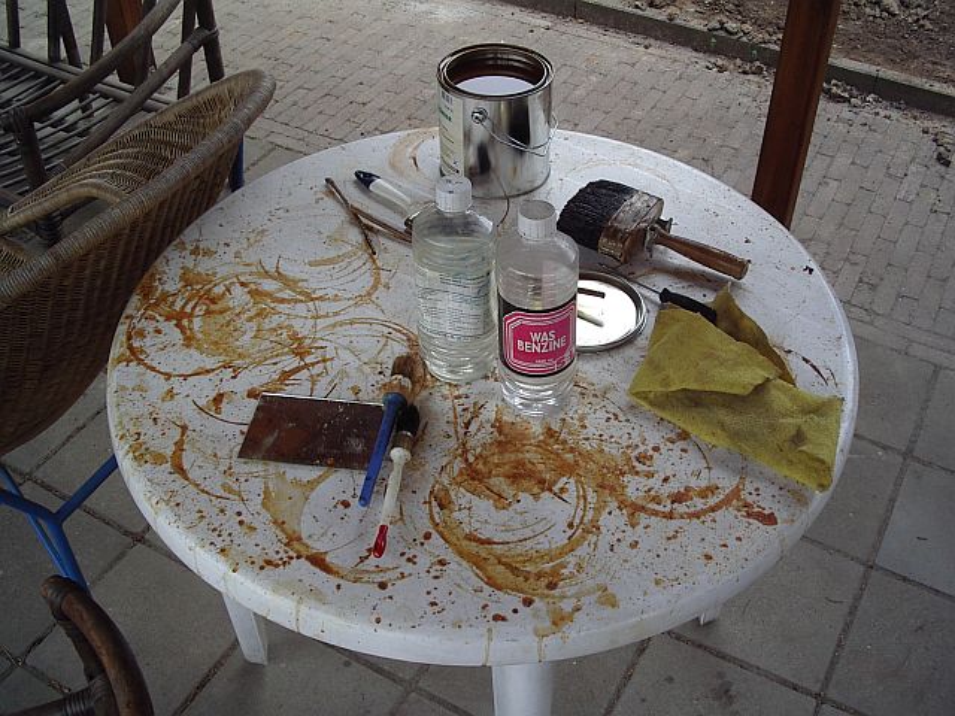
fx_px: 1048
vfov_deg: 37.7
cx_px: 478
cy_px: 358
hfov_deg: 49.0
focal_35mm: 38
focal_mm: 5.8
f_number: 4.8
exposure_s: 1/80
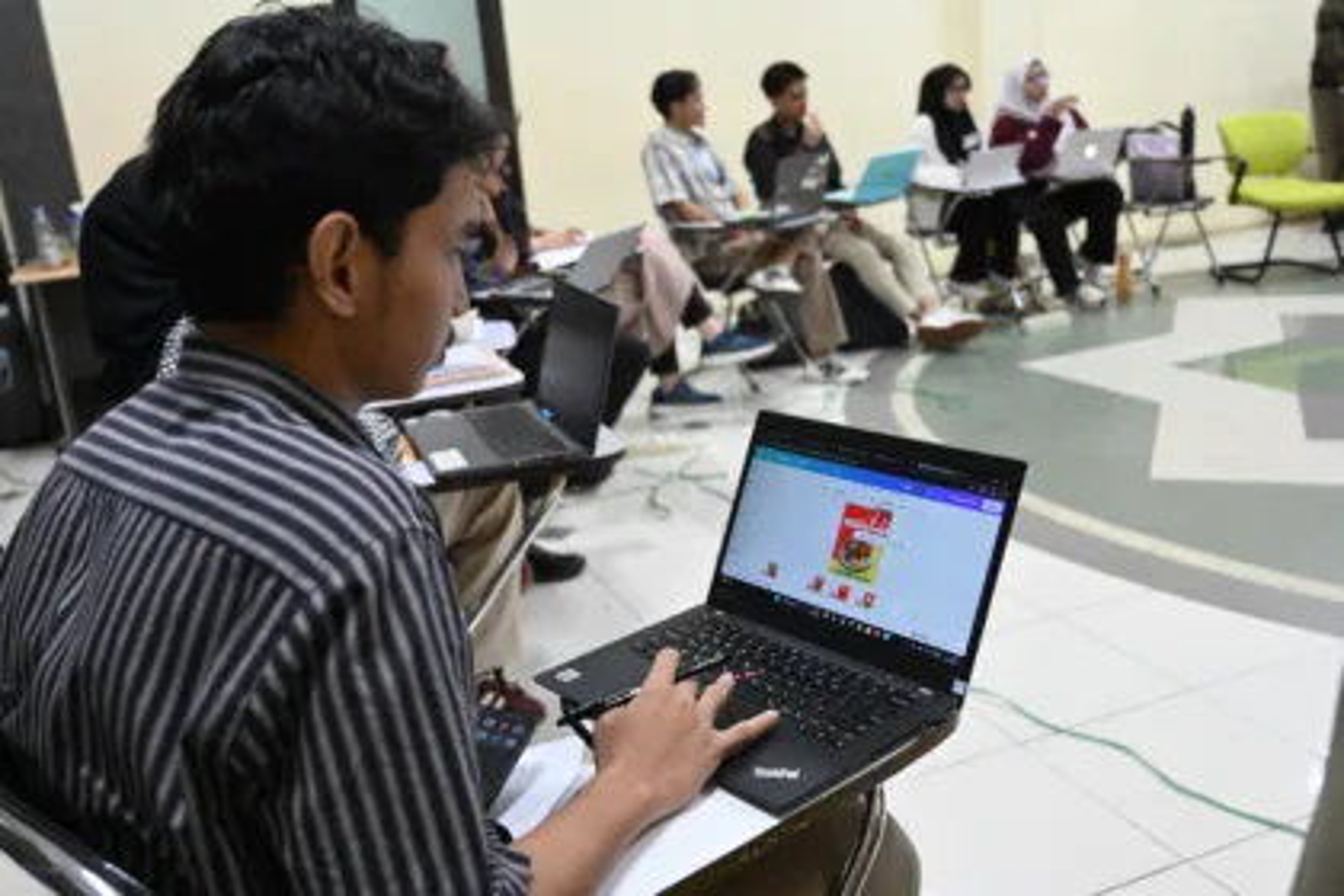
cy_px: 448
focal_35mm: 33
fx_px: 1232
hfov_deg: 57.2
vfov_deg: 40.0
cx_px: 672
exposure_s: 1/125
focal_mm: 33
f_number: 4
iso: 3200
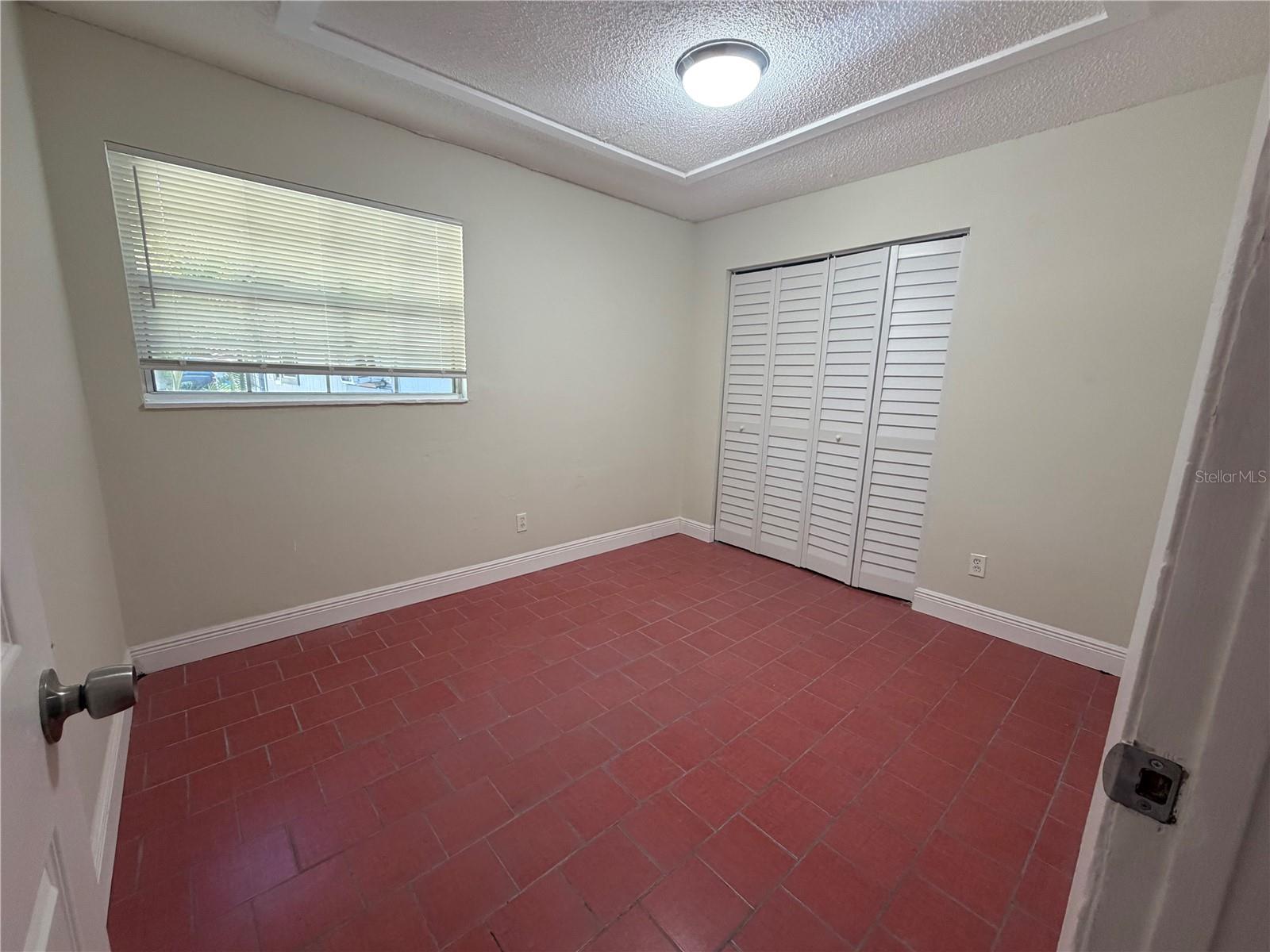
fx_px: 514
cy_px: 476
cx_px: 635
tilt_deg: -11.5
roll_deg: -2.2
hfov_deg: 102.1
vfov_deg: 85.7
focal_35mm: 14
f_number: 2.2
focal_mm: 2.22
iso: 320
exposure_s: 1/120
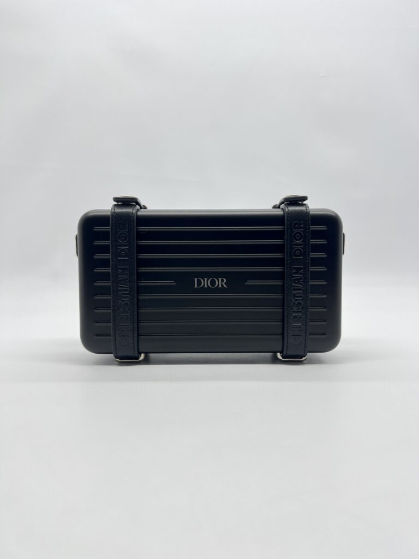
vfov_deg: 67.3
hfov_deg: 53.1
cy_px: 280
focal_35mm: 26
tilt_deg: -2.5
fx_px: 420
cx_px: 210
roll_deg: -0.2
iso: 32
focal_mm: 5.7
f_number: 1.5
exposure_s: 1/127
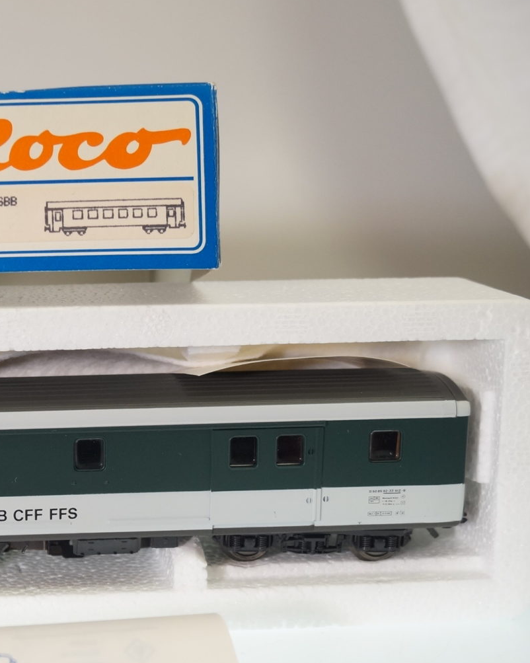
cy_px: 384
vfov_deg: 27.5
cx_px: 3
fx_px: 1353
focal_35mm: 69
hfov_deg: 21.4
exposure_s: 1/160
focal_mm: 24
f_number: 4
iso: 400
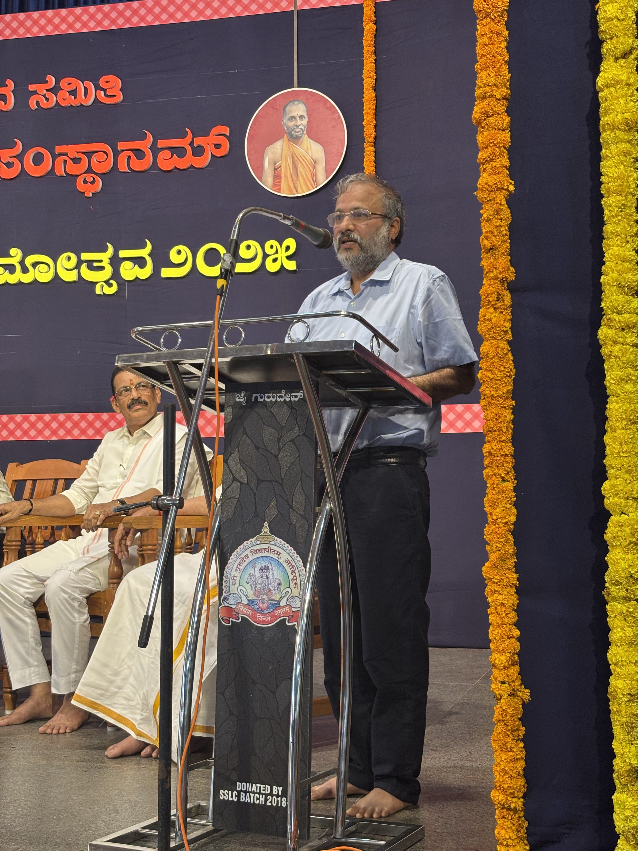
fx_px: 1278
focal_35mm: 52
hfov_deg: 28.0
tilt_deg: +2.8
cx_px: 319
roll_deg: -0.5
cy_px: 426
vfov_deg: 36.8
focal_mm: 5.96
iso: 64
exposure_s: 1/51
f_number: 1.6
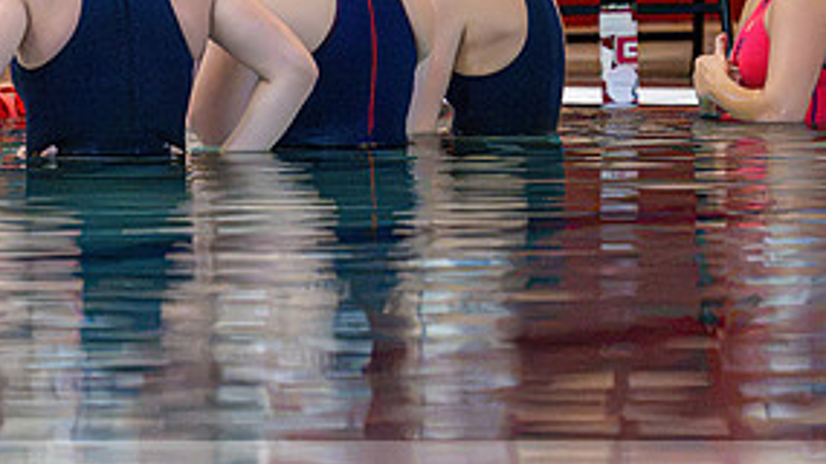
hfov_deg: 3.1
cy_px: 204
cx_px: 145
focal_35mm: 693
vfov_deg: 1.8
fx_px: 15171
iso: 25600
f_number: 4
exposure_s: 1/1000
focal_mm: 280
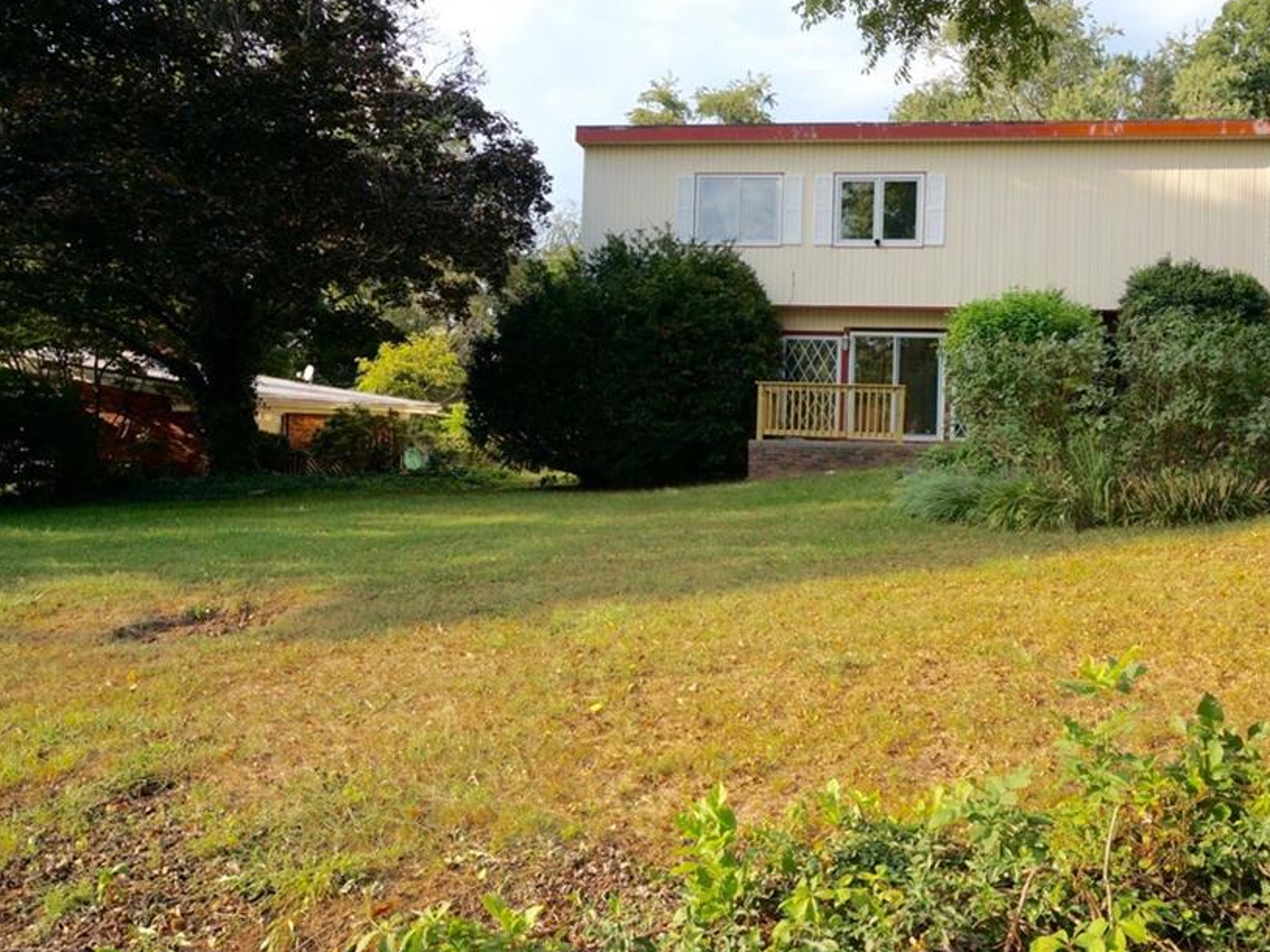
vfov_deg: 48.2
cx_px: 751
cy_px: 459
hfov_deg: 61.2
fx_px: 1064
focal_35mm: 29
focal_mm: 16
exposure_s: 1/125
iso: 100
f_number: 8
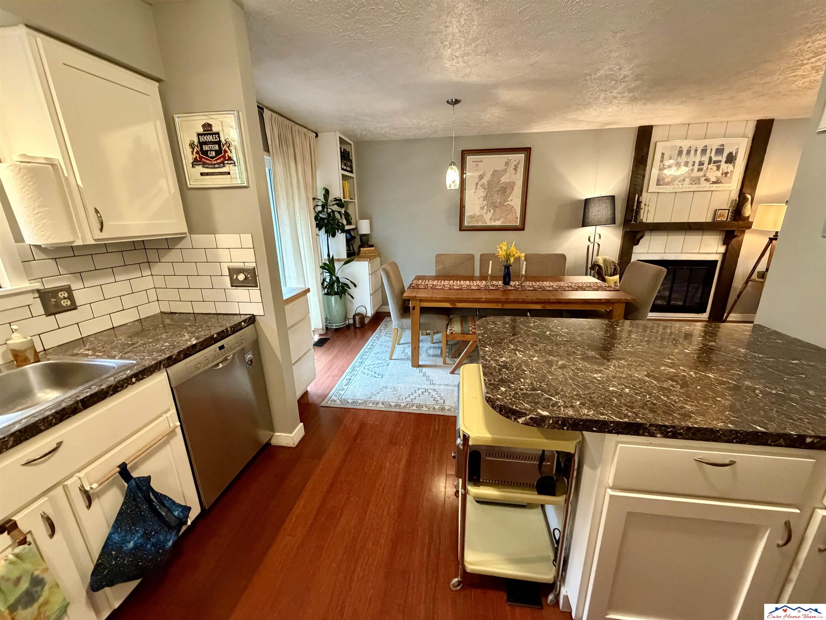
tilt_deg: -16.0
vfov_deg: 85.7
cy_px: 310
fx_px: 334
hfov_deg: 102.1
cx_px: 413
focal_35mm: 14
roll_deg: +1.9
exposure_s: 1/60
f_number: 2.2
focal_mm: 2.22
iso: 640
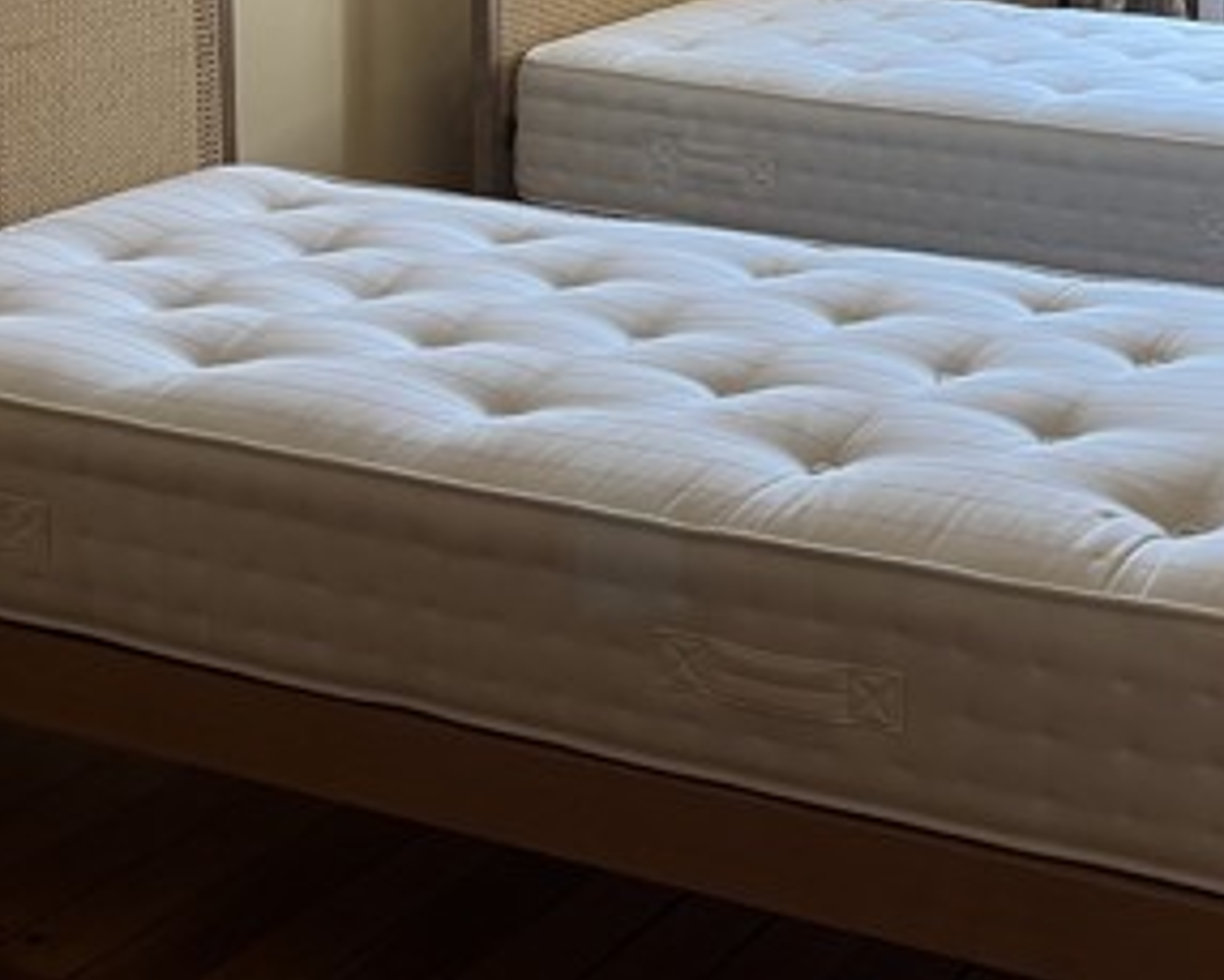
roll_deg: +0.4
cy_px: -128
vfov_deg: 20.5
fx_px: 2573
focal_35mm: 71
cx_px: 1019
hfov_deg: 26.2
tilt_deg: -7.1
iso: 80
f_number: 1.6
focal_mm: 5.1
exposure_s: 1/50
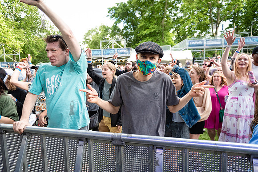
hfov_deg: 73.7
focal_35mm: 24
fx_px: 172
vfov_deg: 53.2
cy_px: 86
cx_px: 129
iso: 1000
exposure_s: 1/1000
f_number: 3.2
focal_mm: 24
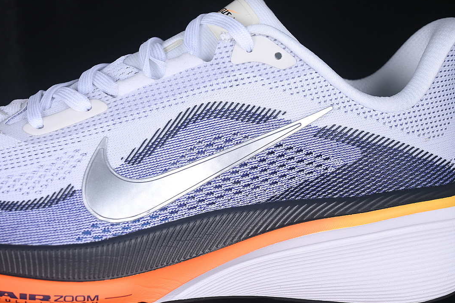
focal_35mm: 76
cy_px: 150
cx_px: 228
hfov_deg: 26.6
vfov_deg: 18.0
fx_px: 961
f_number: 7.1
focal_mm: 50
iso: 160
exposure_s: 1/80
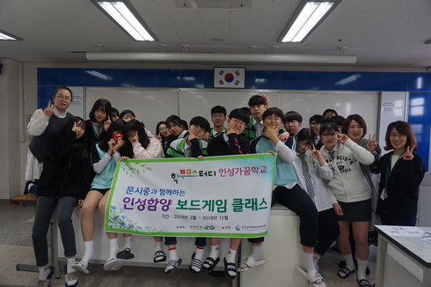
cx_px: 216
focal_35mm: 24
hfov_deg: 73.8
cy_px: 144
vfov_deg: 53.1
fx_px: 287
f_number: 4
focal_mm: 16
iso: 400
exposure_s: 1/160
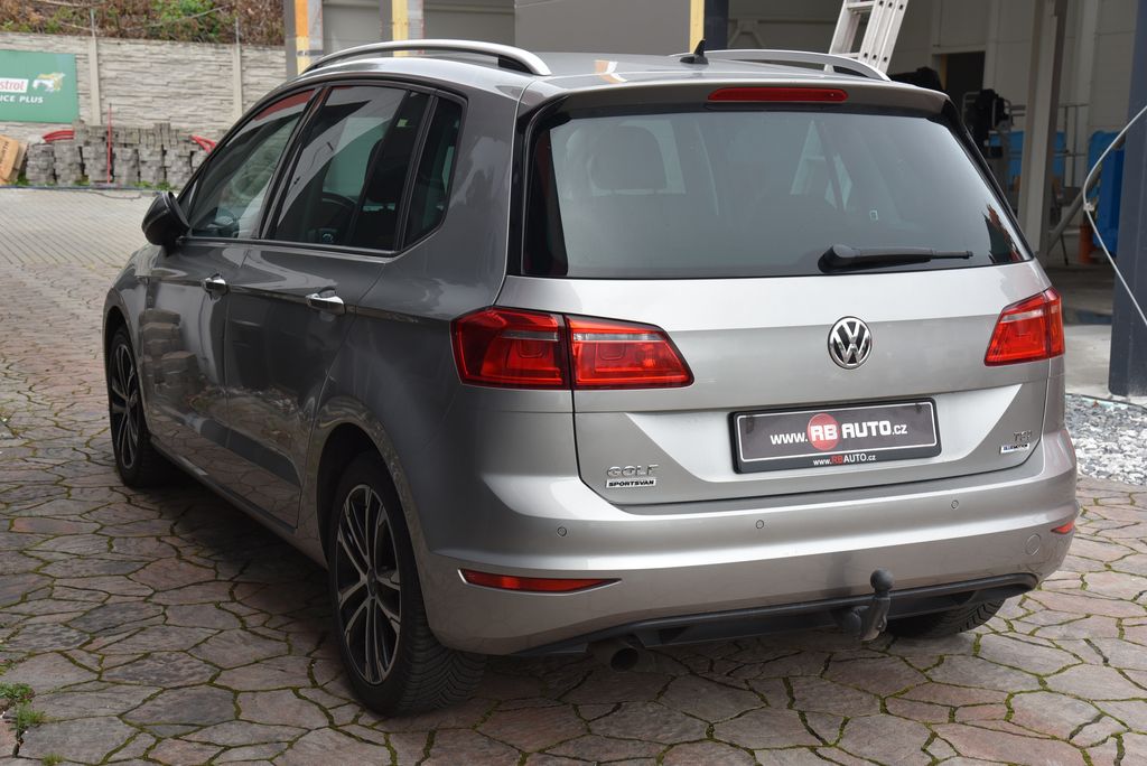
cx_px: 574
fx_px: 1658
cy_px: 383
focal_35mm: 52
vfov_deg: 26.0
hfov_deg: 38.2
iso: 500
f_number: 9
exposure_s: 1/320
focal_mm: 52
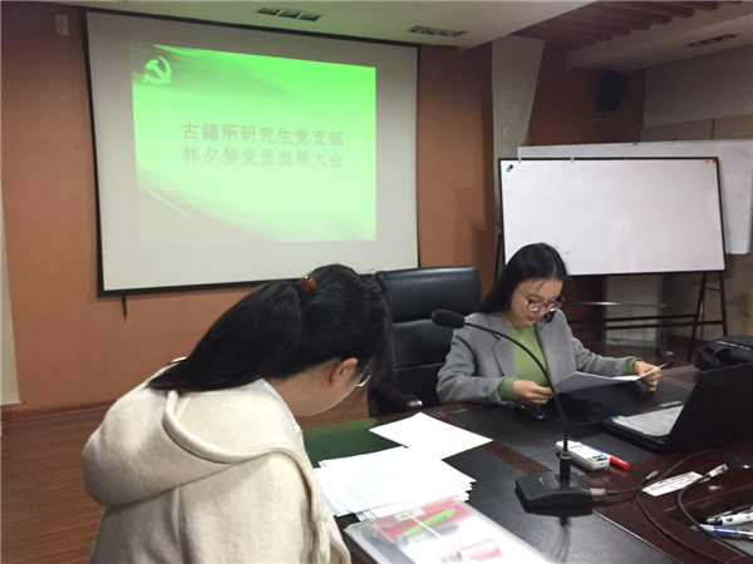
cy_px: 282
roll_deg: -0.1
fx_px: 631
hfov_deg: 61.7
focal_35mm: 29
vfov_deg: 48.2
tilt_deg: -8.5
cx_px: 376
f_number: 2.2
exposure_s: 1/17
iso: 250
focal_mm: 4.15
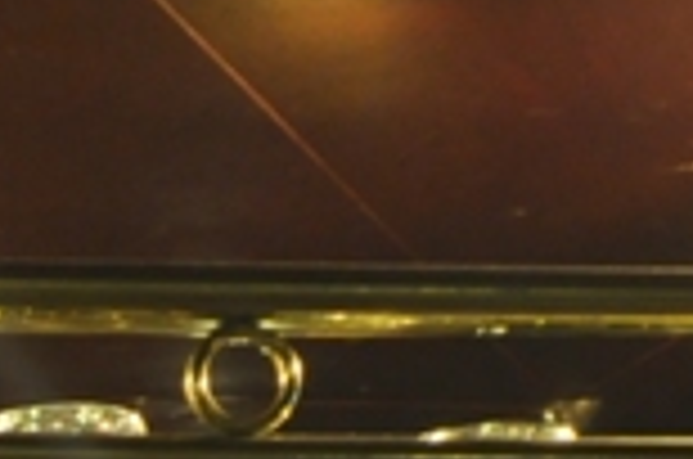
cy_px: 1503
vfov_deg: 6.2
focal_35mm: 200
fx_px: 3842
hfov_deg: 8.6
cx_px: -1354
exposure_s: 1/2.5
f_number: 10
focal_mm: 20
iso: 800
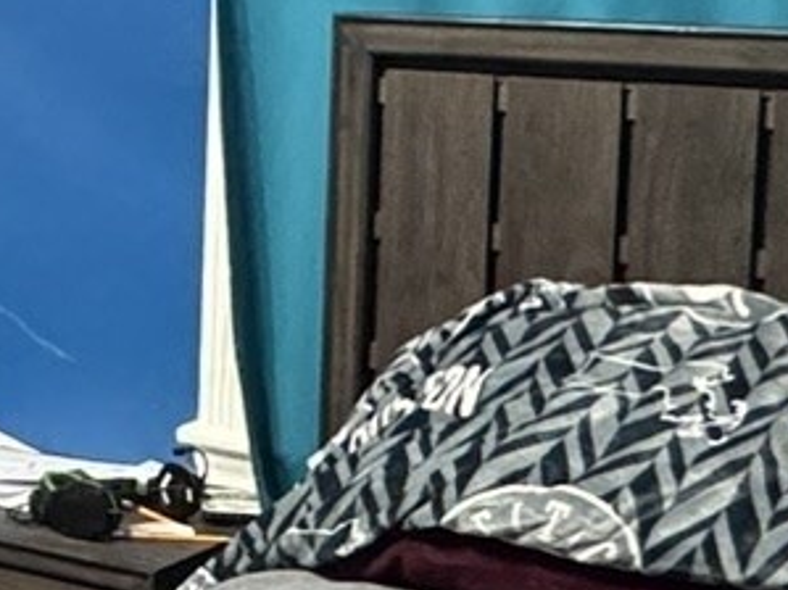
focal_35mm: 96
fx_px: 2184
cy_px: 179
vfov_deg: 15.3
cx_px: -192
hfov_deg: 19.1
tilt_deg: -8.0
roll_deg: -0.1
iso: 640
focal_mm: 2.22
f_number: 2.2
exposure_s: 1/60
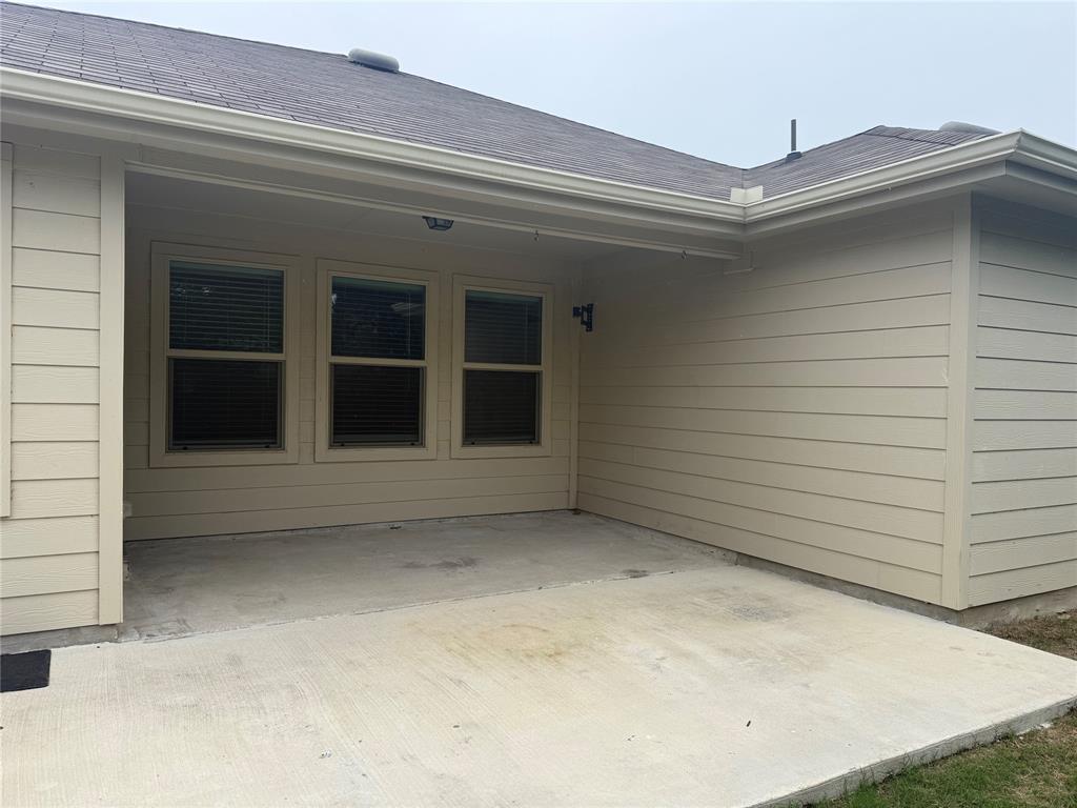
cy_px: 404
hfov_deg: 71.6
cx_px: 538
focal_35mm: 24
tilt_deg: -1.1
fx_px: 747
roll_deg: -0.3
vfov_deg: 56.8
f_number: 1.78
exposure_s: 1/1464
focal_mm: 6.76
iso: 80
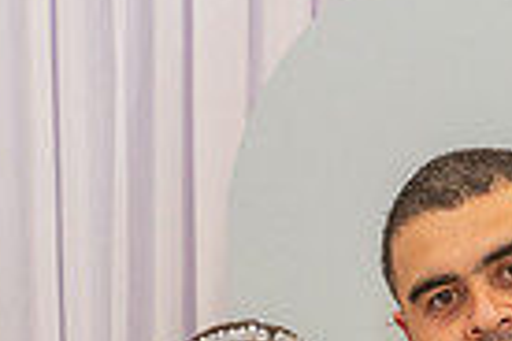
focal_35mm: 189
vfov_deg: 7.0
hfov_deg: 10.9
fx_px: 2688
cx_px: 215
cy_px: 658
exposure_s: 1/160
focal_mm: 45
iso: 640
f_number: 3.5
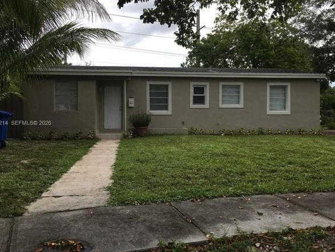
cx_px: 164
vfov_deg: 44.2
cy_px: 123
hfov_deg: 56.8
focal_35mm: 32
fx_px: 310
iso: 25
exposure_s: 1/625
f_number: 2.2
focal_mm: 4.15
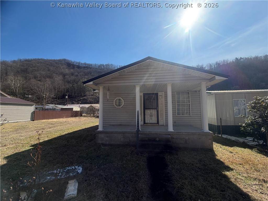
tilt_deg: +4.7
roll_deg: +1.2
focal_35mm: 14
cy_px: 100
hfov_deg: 102.1
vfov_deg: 85.7
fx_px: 108
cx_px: 134
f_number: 2.2
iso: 32
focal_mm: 2.22
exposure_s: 1/853
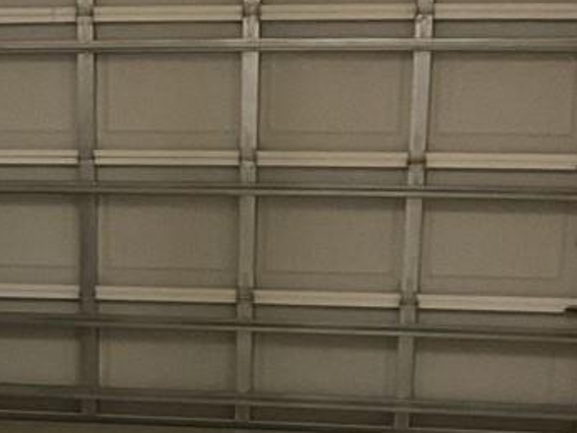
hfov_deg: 14.6
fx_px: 2235
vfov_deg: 10.8
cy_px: 590
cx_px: 75
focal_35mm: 134
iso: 200
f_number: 1.8
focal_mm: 3
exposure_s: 1/60
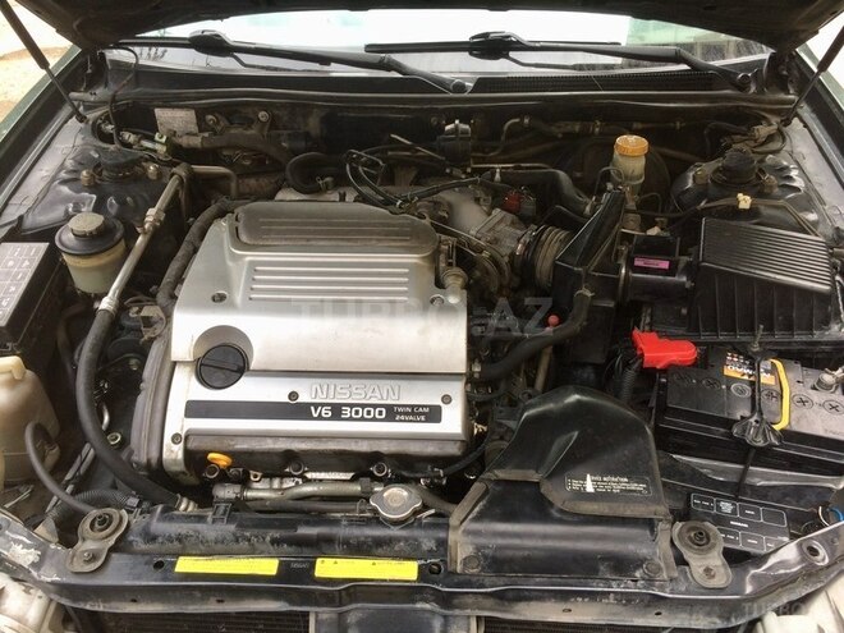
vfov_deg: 48.2
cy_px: 316
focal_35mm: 29
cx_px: 422
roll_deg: +1.7
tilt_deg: -40.2
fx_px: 707
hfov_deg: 61.7
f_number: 2.2
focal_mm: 4.15
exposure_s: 1/100
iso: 40
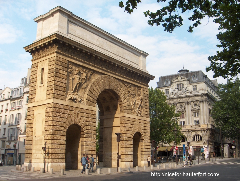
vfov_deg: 36.9
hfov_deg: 47.8
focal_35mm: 39
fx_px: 271
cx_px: 120
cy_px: 90
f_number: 4.8
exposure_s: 1/286
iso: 100
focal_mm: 8
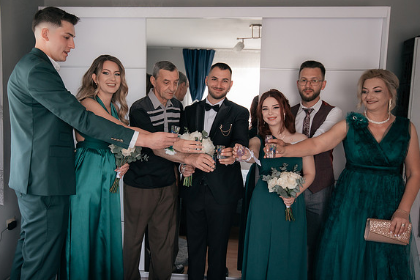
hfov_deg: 58.6
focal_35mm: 32
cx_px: 186
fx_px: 373
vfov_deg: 41.1
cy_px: 148
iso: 1250
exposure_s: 1/250
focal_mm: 24
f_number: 2.8
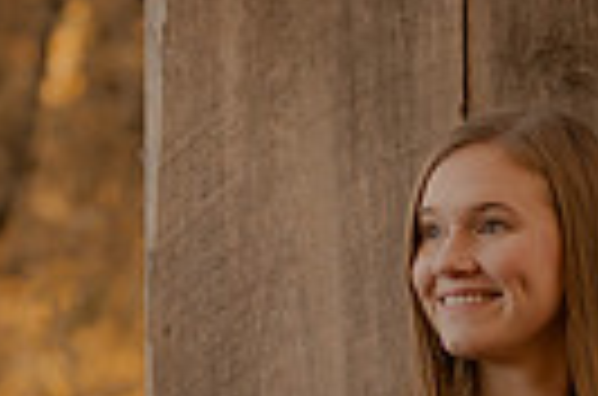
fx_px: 5435
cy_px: 279
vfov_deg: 4.2
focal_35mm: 328
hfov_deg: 6.3
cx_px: 319
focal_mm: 50
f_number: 1.8
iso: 250
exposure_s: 1/400
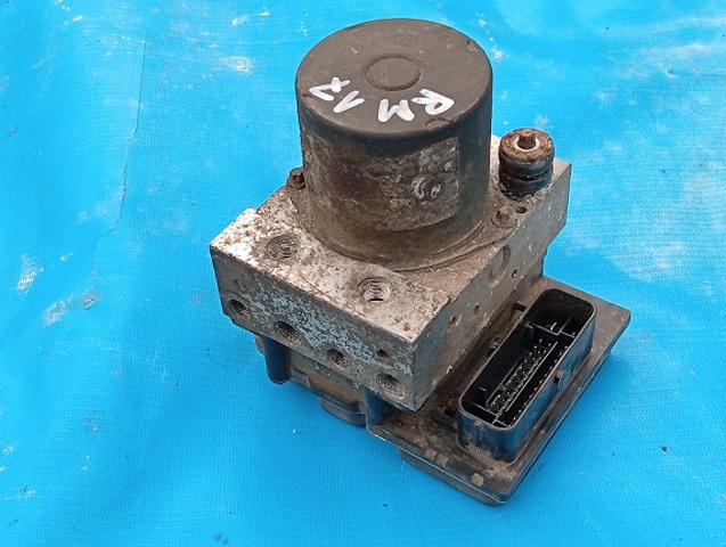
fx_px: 1092
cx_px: 363
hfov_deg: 36.8
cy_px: 274
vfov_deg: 28.1
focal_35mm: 52
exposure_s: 1/187
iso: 50
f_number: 1.8
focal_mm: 3.96
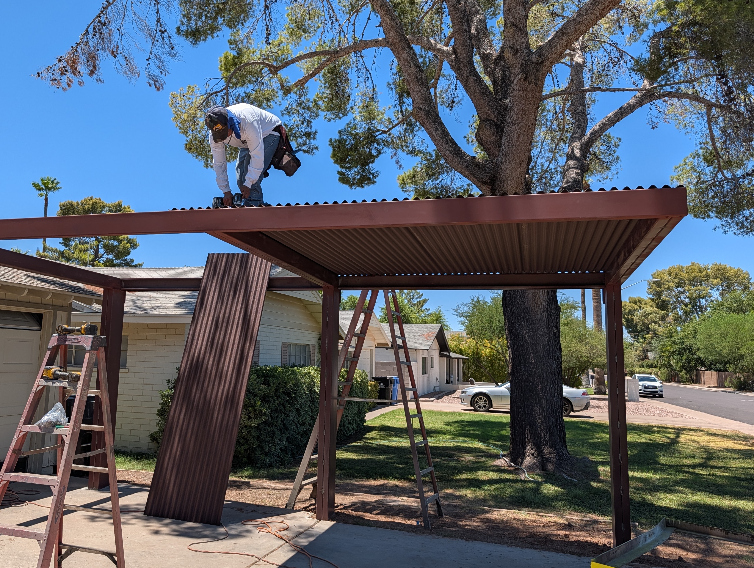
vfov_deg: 49.8
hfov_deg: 63.0
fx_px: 611
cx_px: 320
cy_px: 267
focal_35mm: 28
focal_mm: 6.9
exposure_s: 1/1038
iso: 19
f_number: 1.68
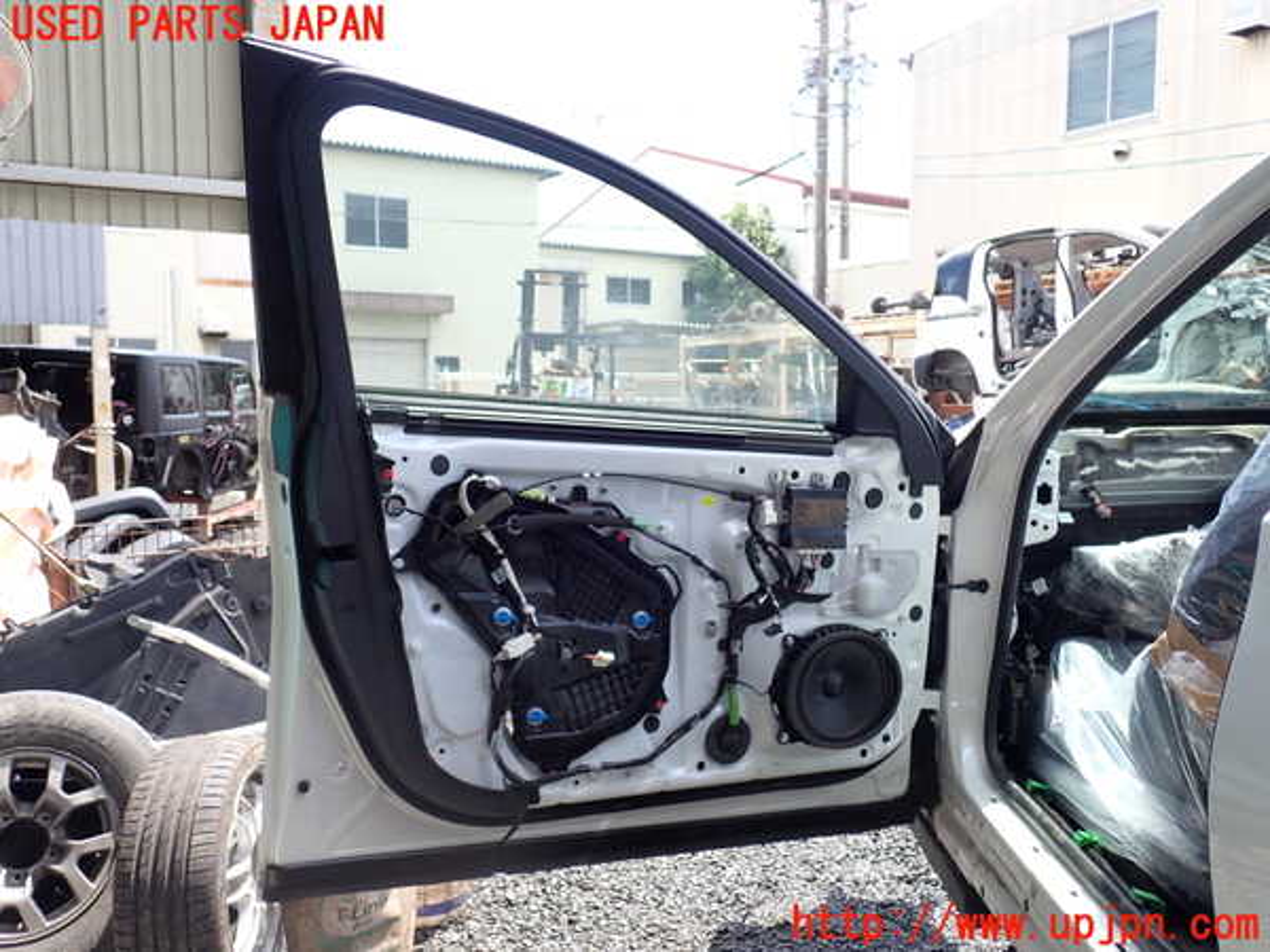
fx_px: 1101
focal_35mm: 30
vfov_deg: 46.8
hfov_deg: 60.0
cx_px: 635
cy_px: 476
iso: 100
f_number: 3.2
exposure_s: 1/250
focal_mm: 5.4
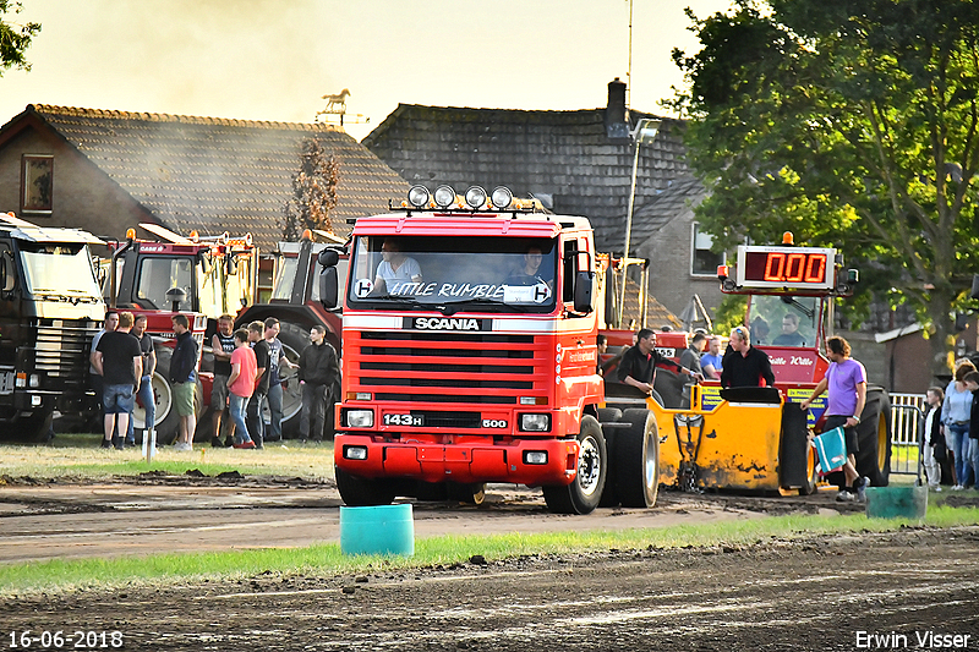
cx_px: 490
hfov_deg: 6.0
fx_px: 9380
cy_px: 326
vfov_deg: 4.0
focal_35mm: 345
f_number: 5.6
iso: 2000
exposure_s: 1/1600
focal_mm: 230
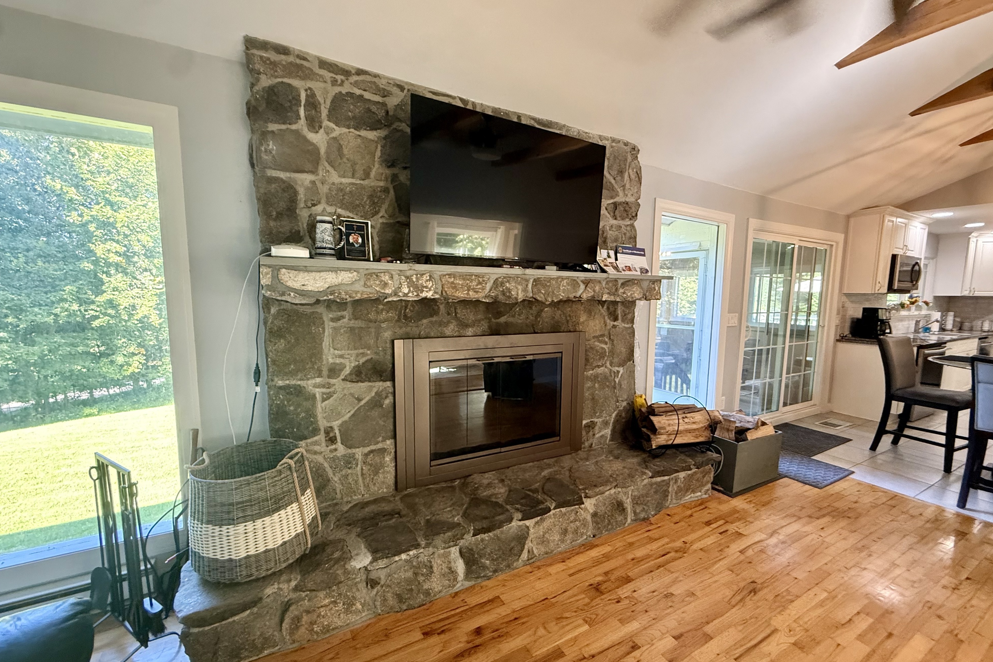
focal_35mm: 15
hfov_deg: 100.4
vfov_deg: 77.3
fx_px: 414
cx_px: 496
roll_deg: -0.9
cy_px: 343
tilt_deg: -4.9
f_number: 2.2
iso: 500
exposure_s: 1/60
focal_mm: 2.22
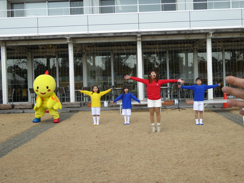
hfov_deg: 36.2
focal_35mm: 53
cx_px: 122
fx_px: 374
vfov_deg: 27.5
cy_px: 92
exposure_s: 1/500
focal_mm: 9
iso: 100
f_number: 4.1
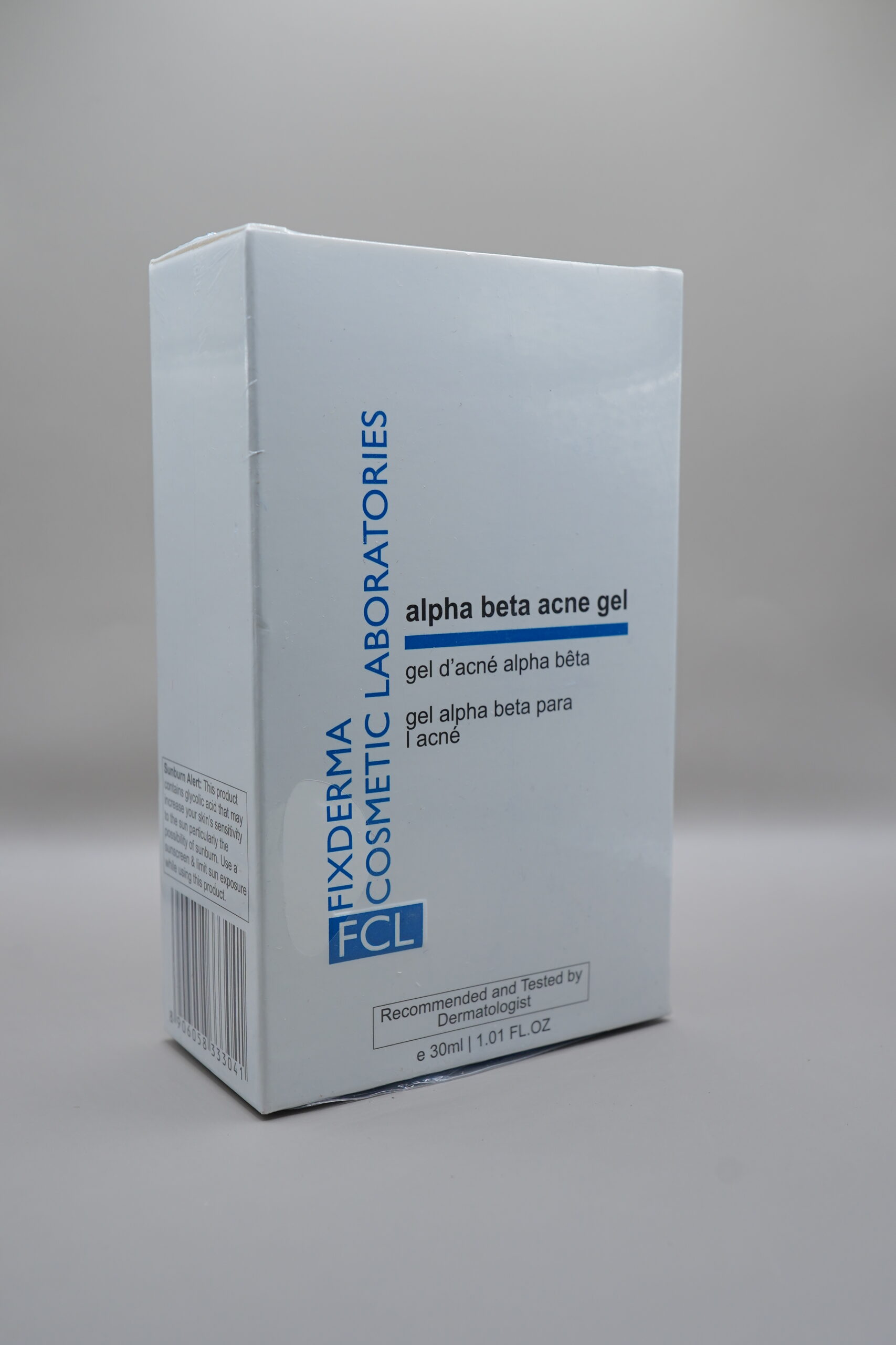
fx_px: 1344
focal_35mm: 36
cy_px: 672
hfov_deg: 36.9
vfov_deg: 53.1
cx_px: 448
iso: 200
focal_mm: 24
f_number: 6.3
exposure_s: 1/80
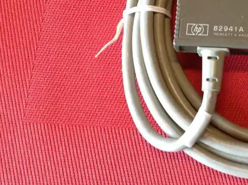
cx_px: 242
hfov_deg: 23.5
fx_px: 572
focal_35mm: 80
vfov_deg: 18.2
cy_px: 35
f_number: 2.4
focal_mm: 4.28
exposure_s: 1/15
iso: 64
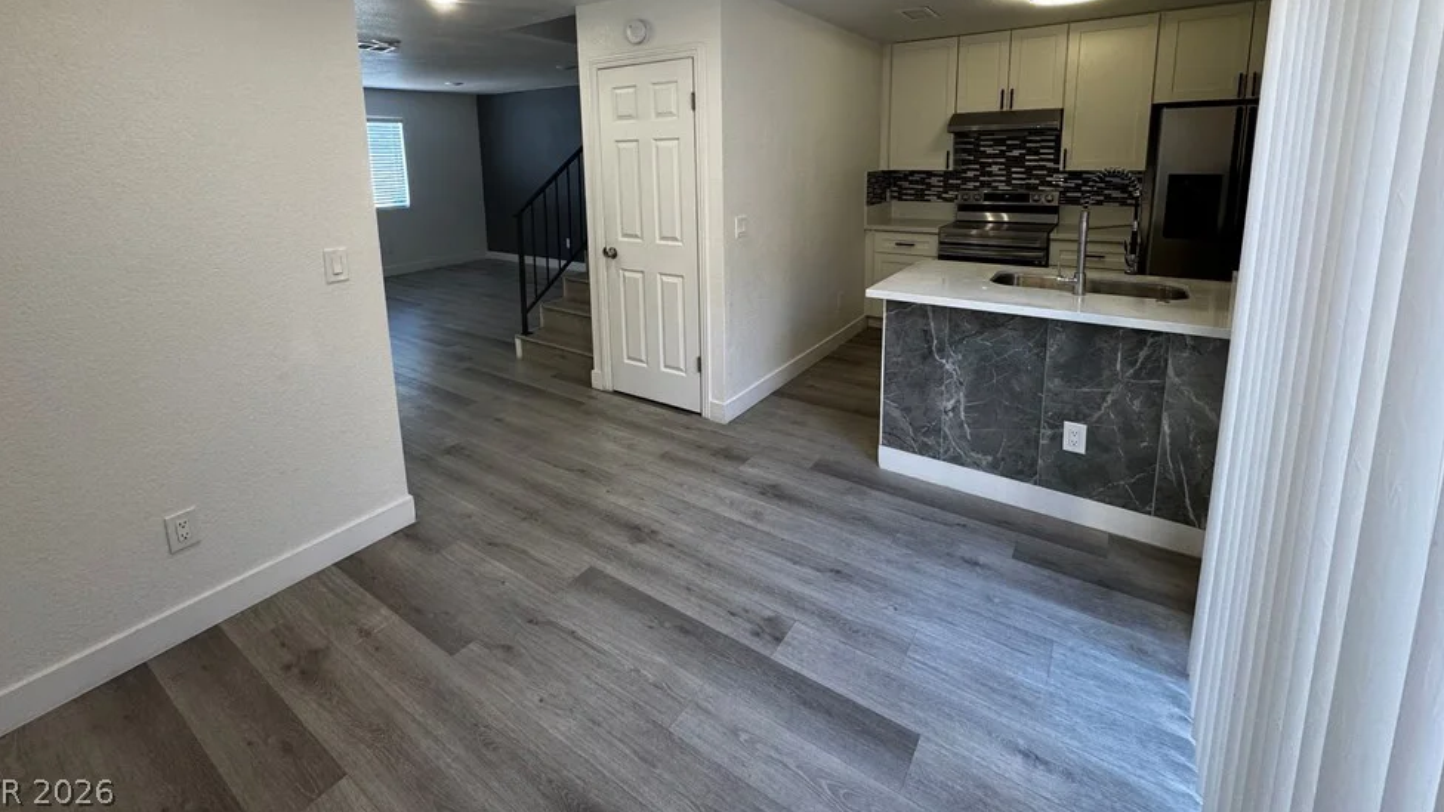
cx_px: 710
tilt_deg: -9.1
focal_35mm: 16
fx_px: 613
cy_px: 248
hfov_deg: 99.4
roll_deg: +0.9
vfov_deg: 64.7
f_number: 2.2
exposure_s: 1/120
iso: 160
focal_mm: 2.22
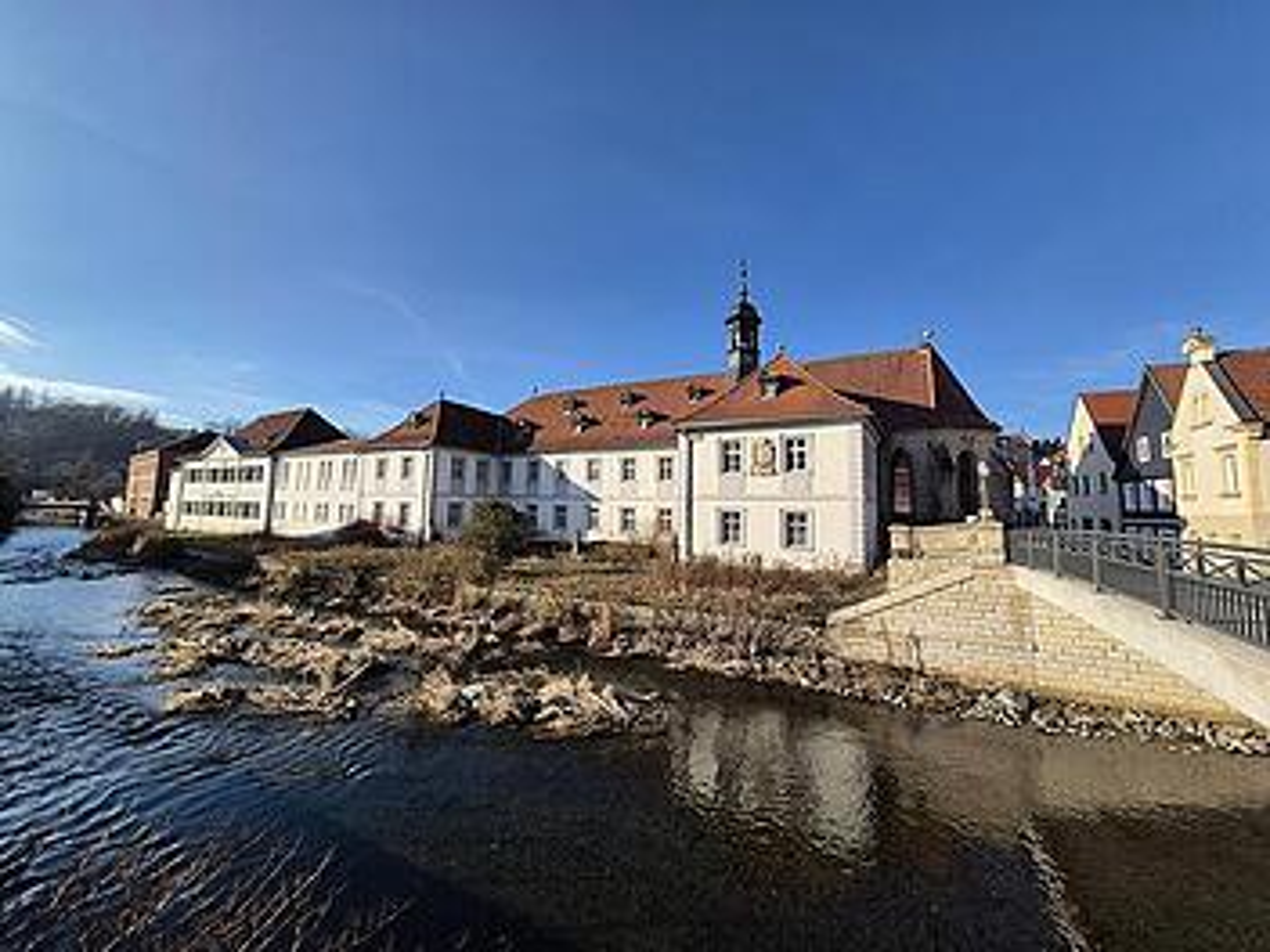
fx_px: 477
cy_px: 476
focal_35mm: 13
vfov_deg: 89.9
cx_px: 635
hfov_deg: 106.2
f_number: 2.2
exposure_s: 1/1924
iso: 50
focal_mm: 1.74
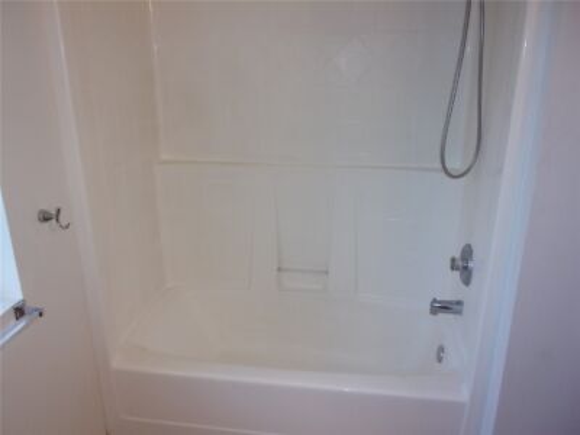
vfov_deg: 49.7
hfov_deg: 63.4
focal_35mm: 28
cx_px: 290
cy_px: 218
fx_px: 469
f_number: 3.9
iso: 200
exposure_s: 1/34
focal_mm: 5.1
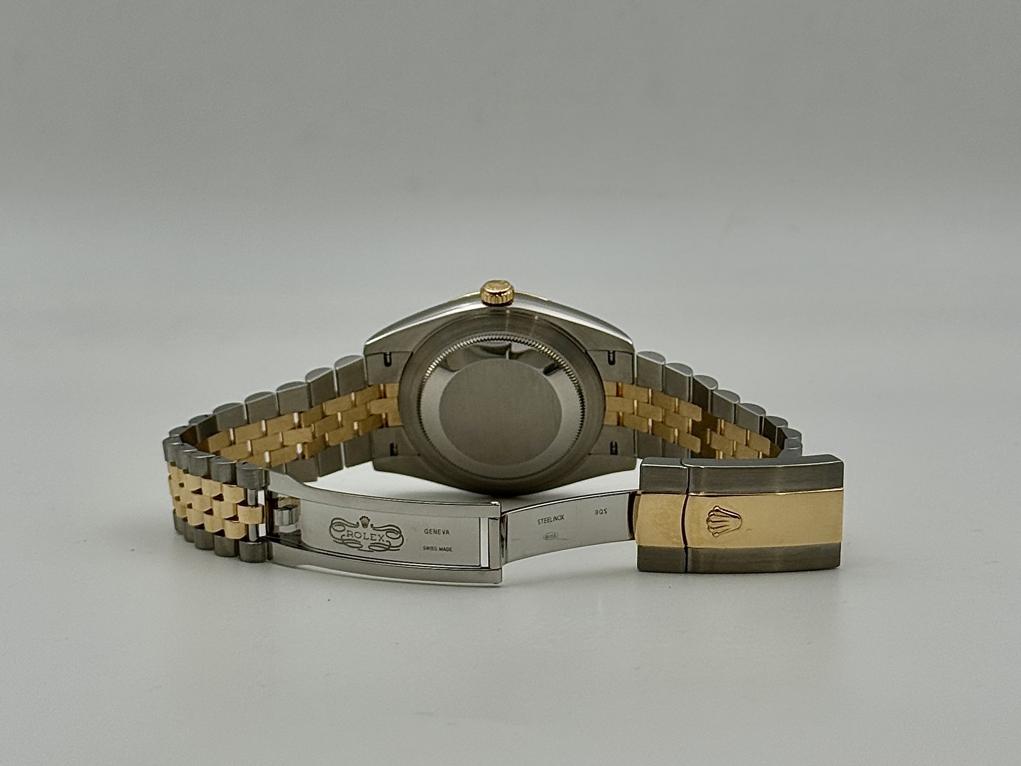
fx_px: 1416
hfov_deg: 39.7
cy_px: 383
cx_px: 510
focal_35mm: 48
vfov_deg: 30.3
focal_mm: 6.76
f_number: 1.78
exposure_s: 1/507
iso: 64
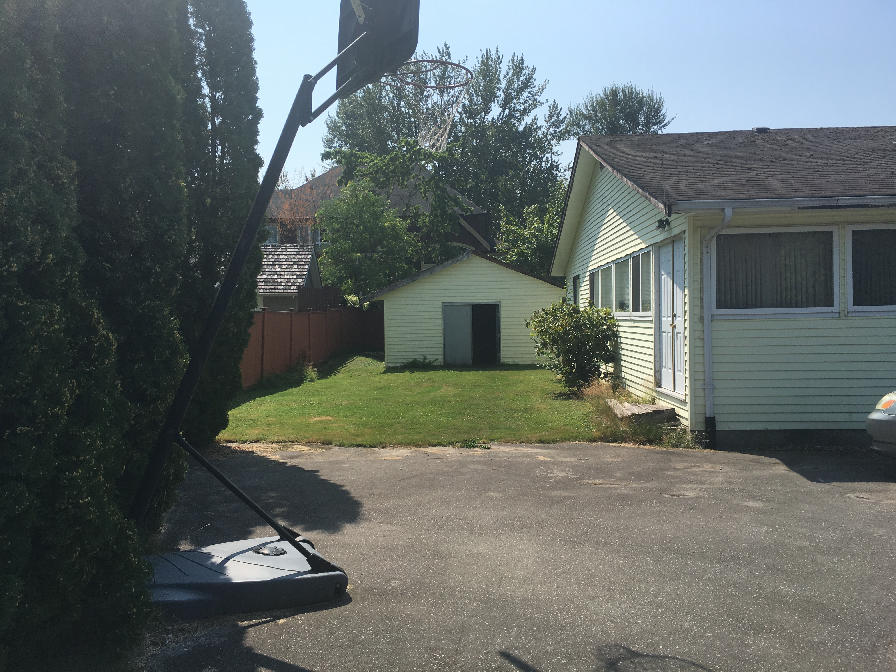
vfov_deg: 48.2
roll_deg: +1.4
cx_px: 448
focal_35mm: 29
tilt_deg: -0.4
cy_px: 336
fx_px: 751
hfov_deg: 61.7
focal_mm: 4.15
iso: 25
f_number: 2.2
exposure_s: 1/2024
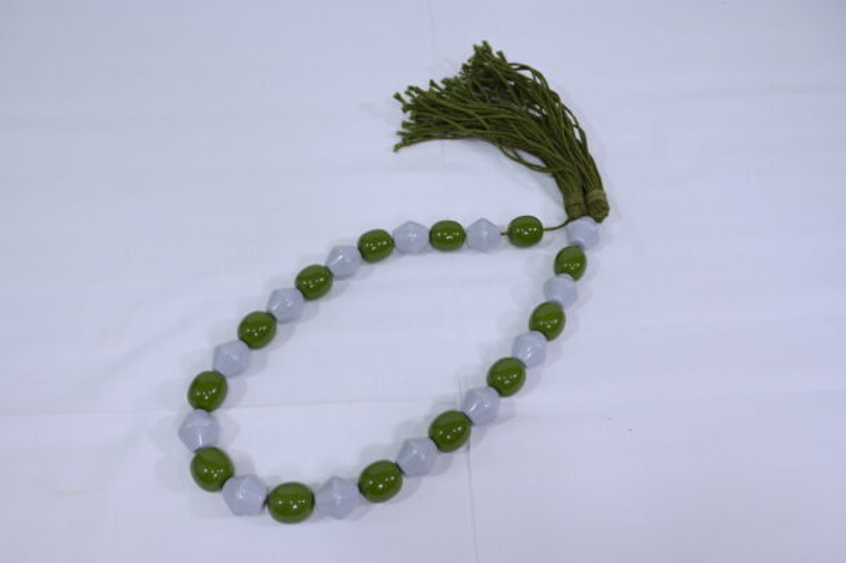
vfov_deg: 40.5
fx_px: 763
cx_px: 423
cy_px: 282
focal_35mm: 32
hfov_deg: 58.0
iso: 640
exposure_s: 1/125
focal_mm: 32.5
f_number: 8
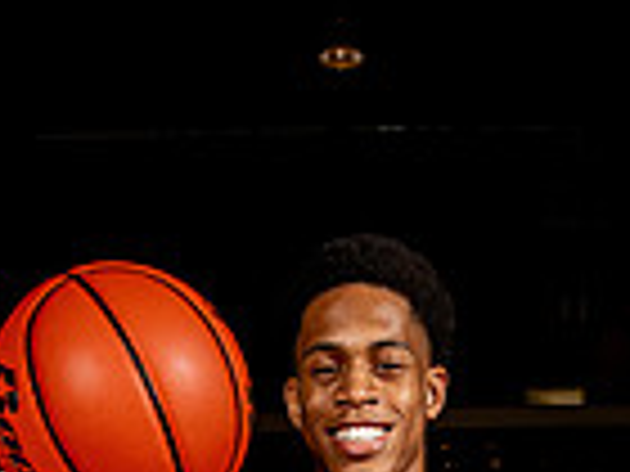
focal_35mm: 74
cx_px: 351
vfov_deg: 15.3
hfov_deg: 26.3
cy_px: 993
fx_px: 1347
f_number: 7.1
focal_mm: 24
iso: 250
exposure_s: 1/125
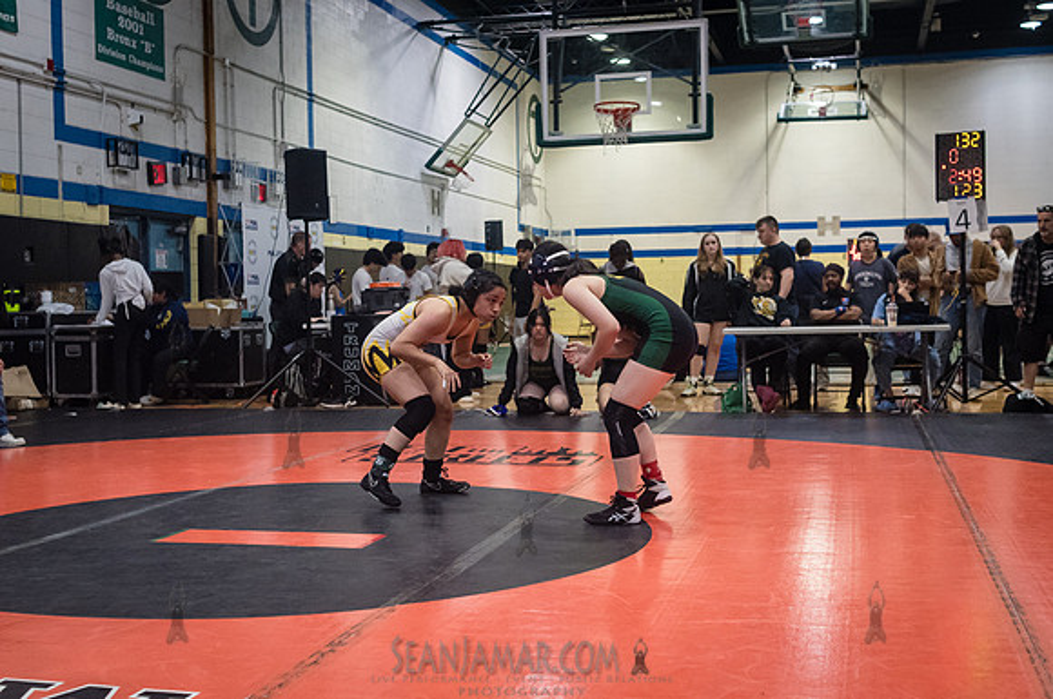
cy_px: 333
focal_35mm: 45
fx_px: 1312
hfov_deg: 43.7
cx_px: 514
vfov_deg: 29.8
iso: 5000
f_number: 3.2
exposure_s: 1/400
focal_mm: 35
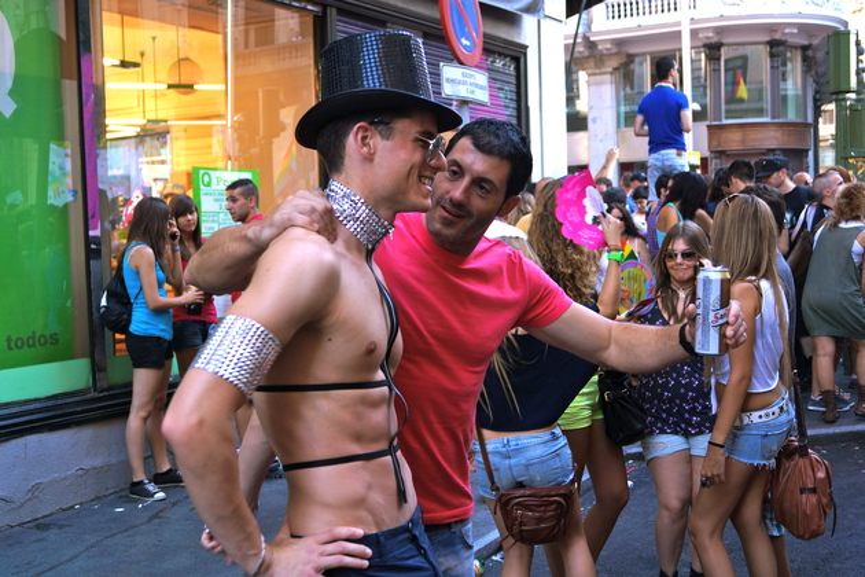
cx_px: 432
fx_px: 1081
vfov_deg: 29.9
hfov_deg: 43.6
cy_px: 288
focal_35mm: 45
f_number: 4.5
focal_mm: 30
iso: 200
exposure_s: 1/80
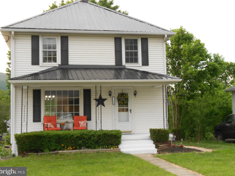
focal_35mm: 51
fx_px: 346
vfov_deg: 28.6
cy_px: 85
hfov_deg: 37.5
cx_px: 119
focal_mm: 8.8
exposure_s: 1/60
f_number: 4.5
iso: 200
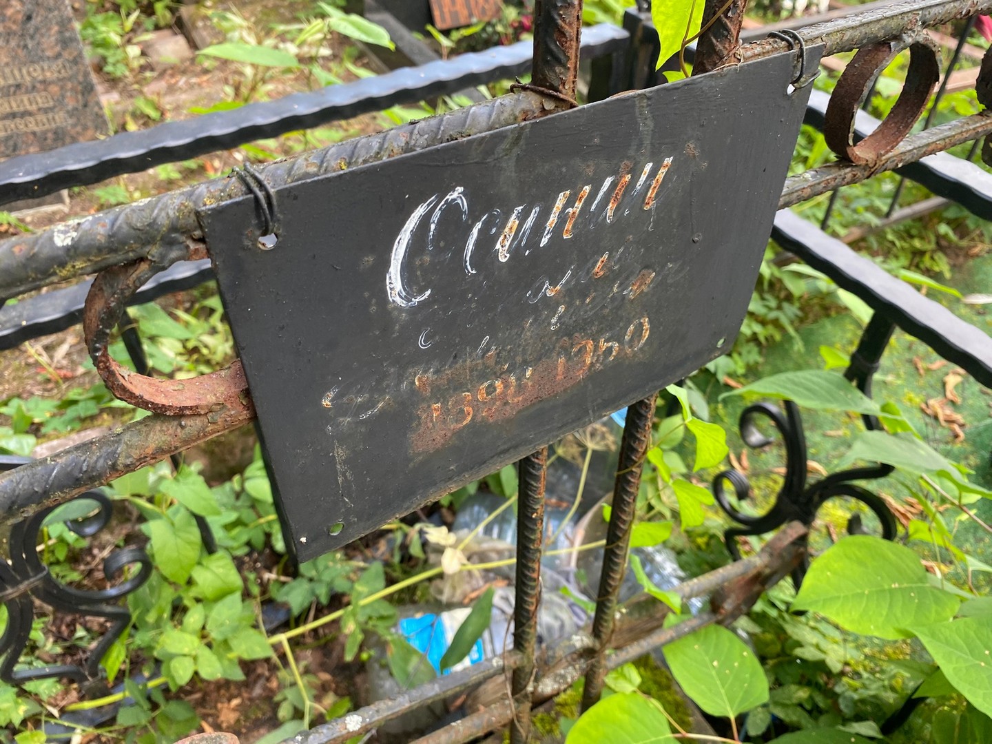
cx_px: 496
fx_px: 745
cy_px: 372
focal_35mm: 26
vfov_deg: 53.1
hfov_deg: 67.3
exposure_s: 1/121
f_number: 1.8
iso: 64
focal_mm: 4.25
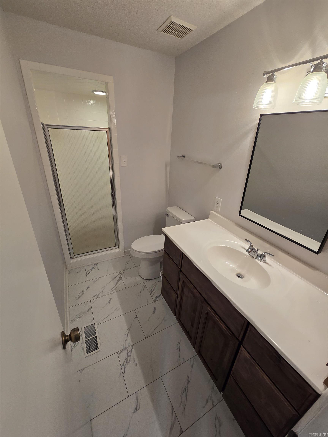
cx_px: 164
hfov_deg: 89.9
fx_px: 164
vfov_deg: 106.2
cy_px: 218
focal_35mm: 13
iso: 100
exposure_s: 1/60
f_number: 2.2
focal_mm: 2.2
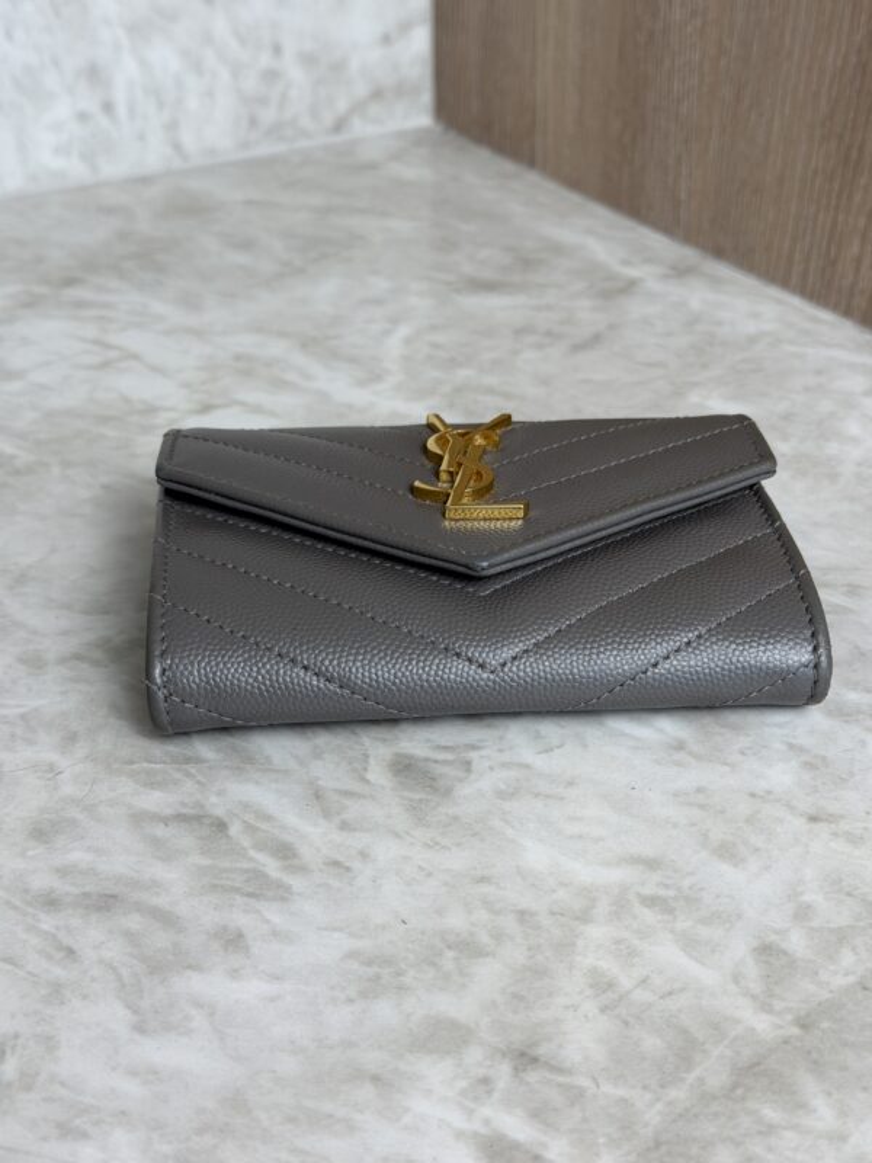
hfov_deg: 30.3
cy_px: 582
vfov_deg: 39.7
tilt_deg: -31.3
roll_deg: -0.4
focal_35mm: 48
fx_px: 1612
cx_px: 436
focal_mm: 6.76
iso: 50
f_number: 1.78
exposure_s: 1/120
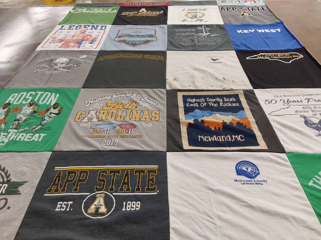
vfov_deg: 49.7
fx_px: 260
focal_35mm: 28
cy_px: 120
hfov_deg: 63.4
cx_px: 160
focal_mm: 2.91
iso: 100
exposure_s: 1/60
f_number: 1.9
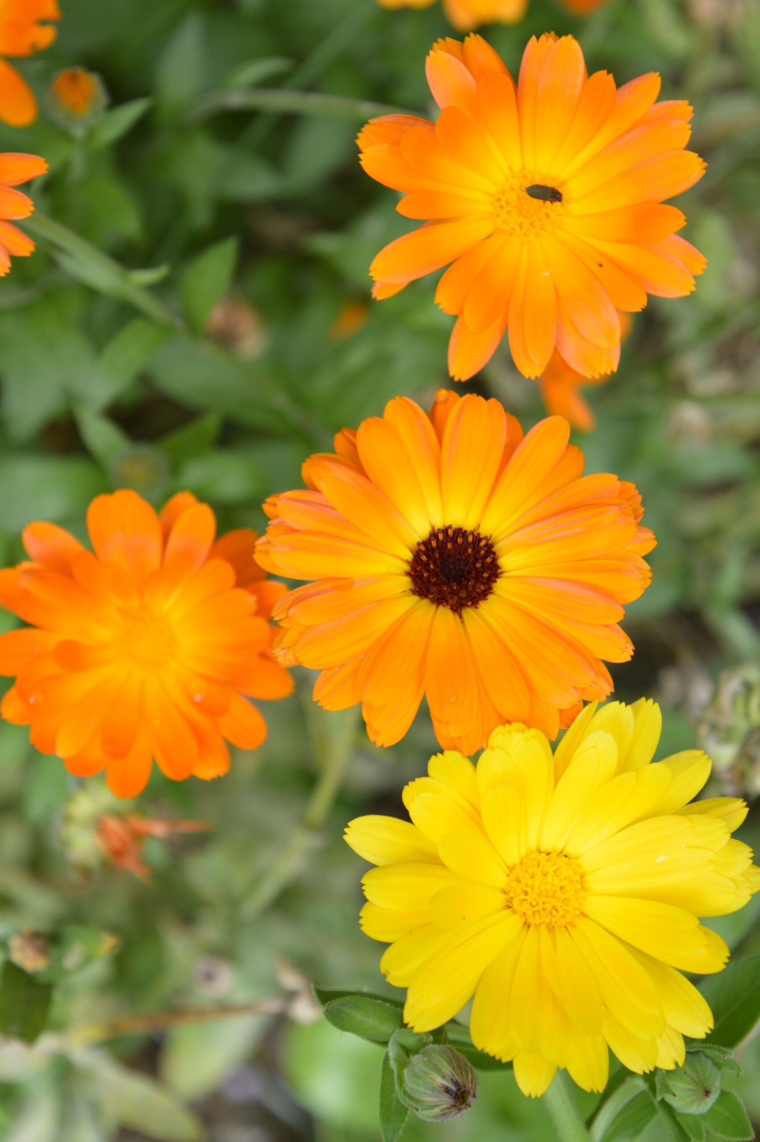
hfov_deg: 16.5
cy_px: 571
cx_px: 380
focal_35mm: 82
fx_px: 2617
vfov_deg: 24.6
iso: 200
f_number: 5.6
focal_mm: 55
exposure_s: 1/125
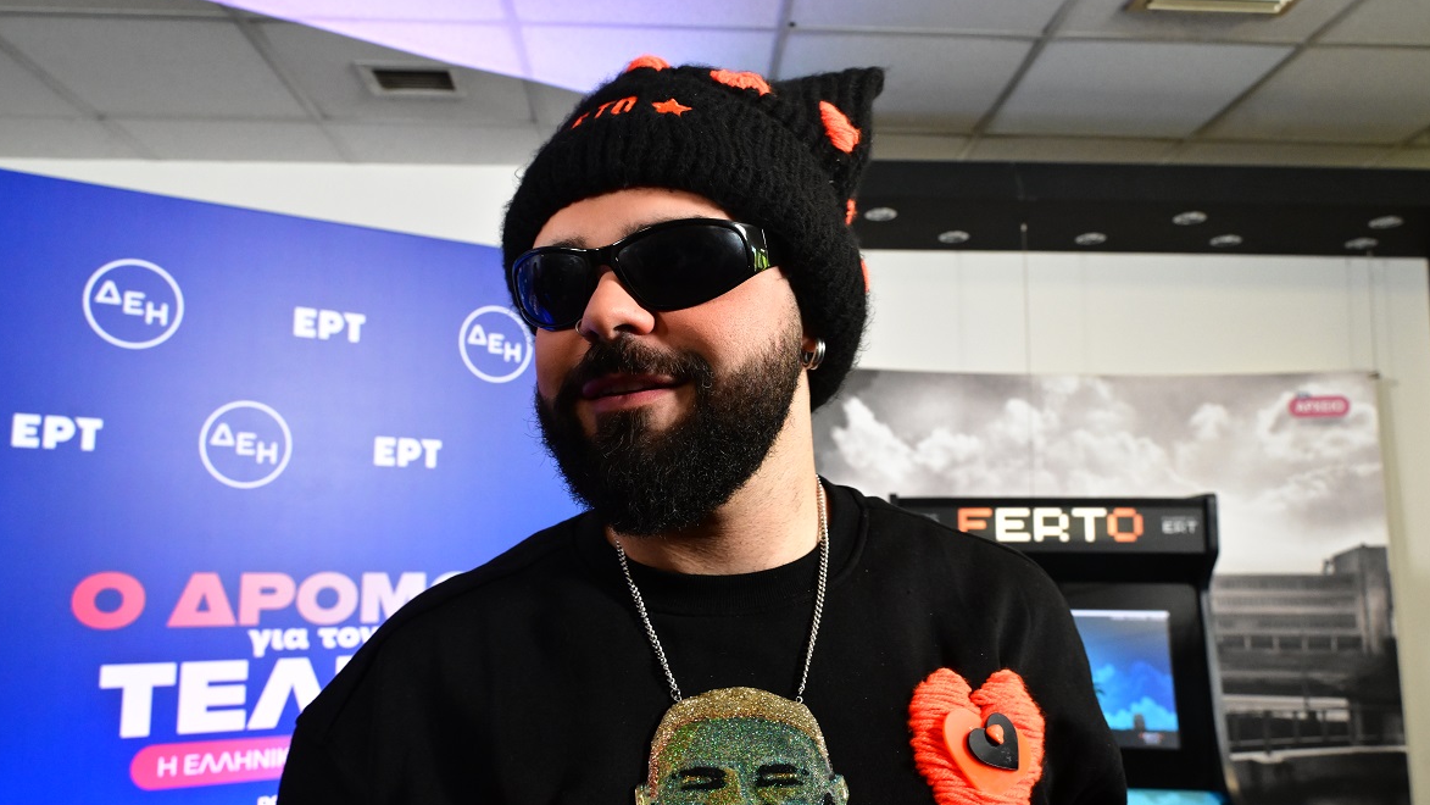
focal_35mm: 30
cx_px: 725
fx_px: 1138
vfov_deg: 38.9
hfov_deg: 64.3
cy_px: 412
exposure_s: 1/250
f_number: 7.1
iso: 5000
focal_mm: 28
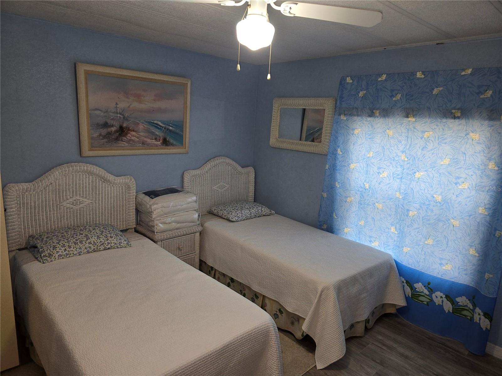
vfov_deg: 58.9
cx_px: 251
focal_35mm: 23
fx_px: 334
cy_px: 188
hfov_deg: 73.9
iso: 100
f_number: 1.7
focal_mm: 6.3
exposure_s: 1/60
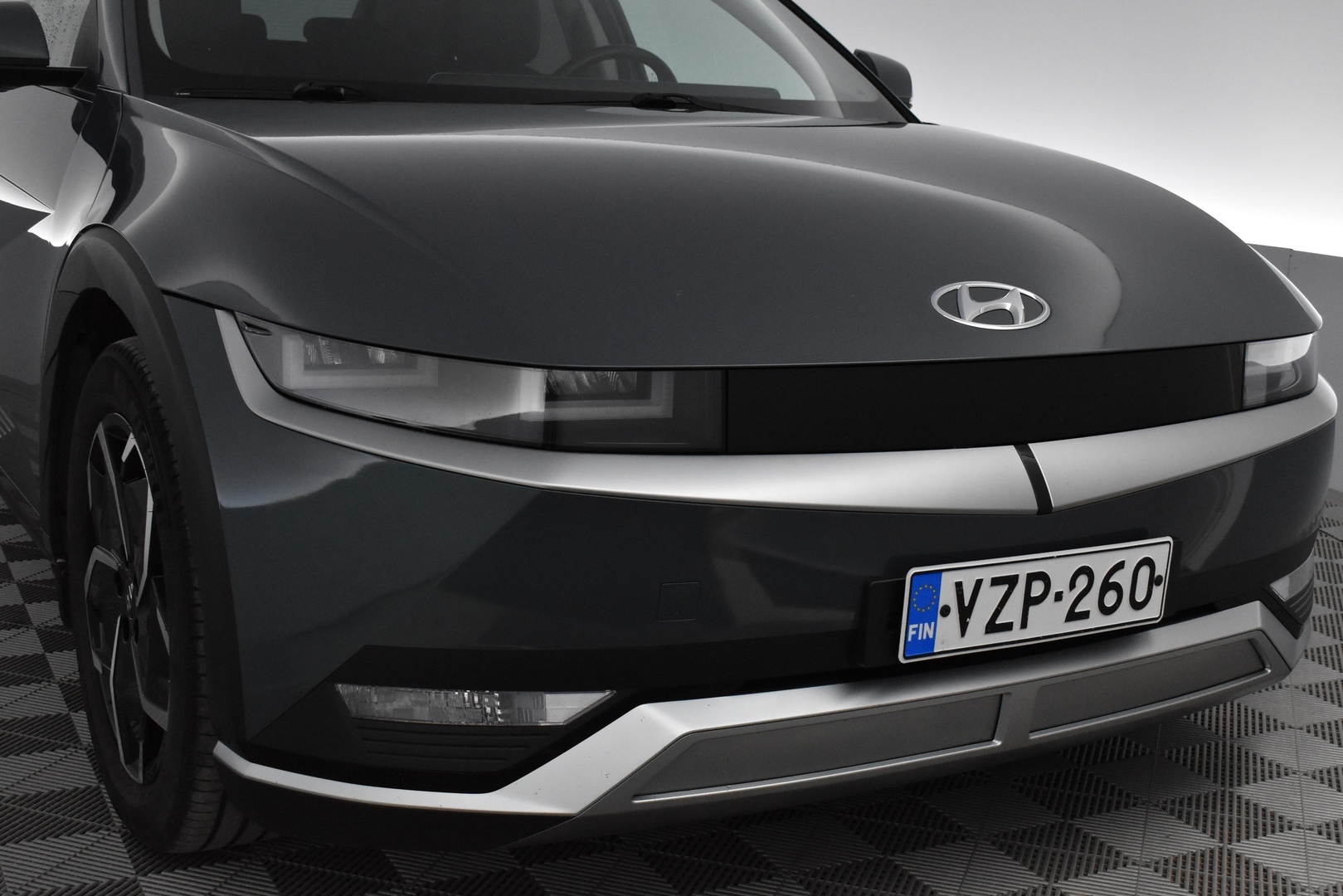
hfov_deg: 43.6
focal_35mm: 45
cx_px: 672
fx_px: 1679
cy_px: 448
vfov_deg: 29.9
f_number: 6.3
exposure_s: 1/160
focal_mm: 30
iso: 3200
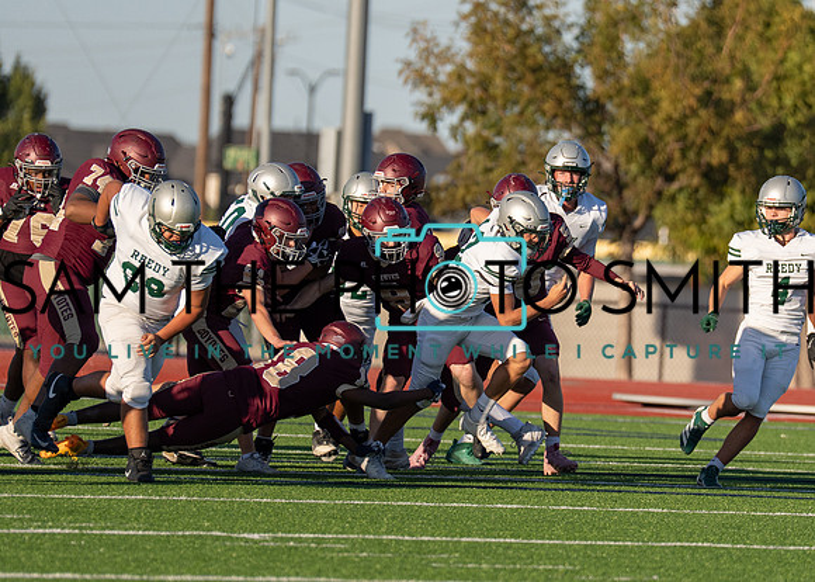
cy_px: 289
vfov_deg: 3.2
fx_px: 10449
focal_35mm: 452
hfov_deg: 4.5
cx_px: 506
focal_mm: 200
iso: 160
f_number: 2.8
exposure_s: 1/3200
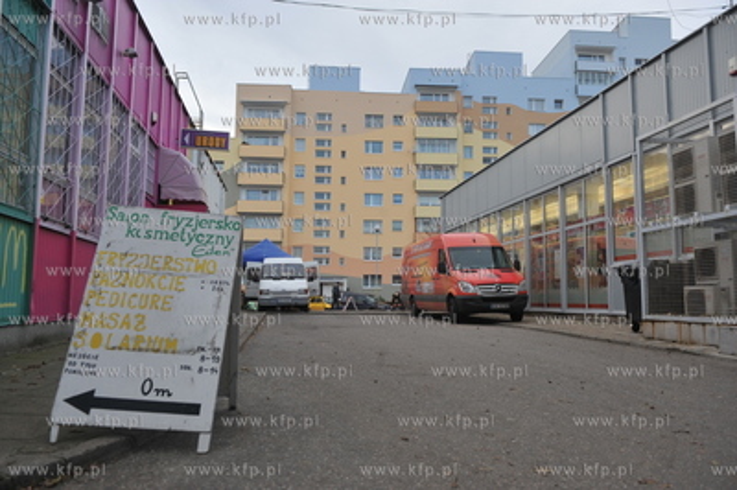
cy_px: 245
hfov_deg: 63.7
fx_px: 593
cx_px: 368
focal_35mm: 29
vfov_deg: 44.9
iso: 500
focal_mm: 29
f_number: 5.6
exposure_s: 1/400
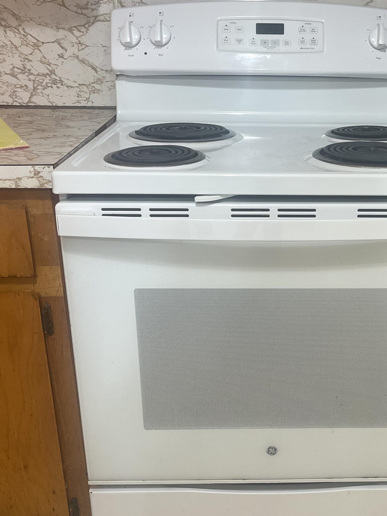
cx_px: 288
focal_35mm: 45
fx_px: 671
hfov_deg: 31.6
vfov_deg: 42.1
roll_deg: -1.2
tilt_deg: -21.4
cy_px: 275
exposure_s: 1/60
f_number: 1.6
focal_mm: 5.1
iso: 100
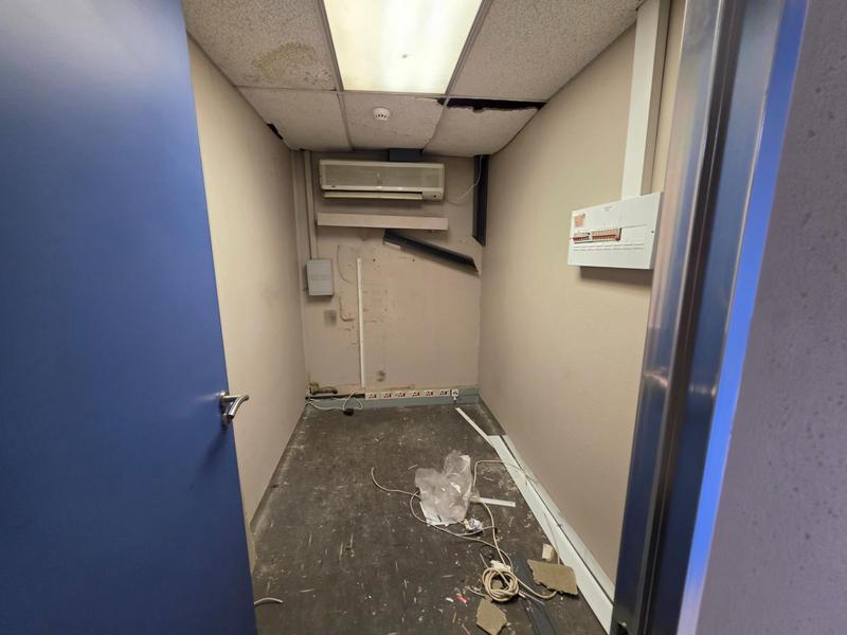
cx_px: 424
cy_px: 318
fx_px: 318
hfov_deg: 106.2
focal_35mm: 13
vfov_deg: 89.9
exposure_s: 1/50
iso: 320
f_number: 1.9
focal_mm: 2.2
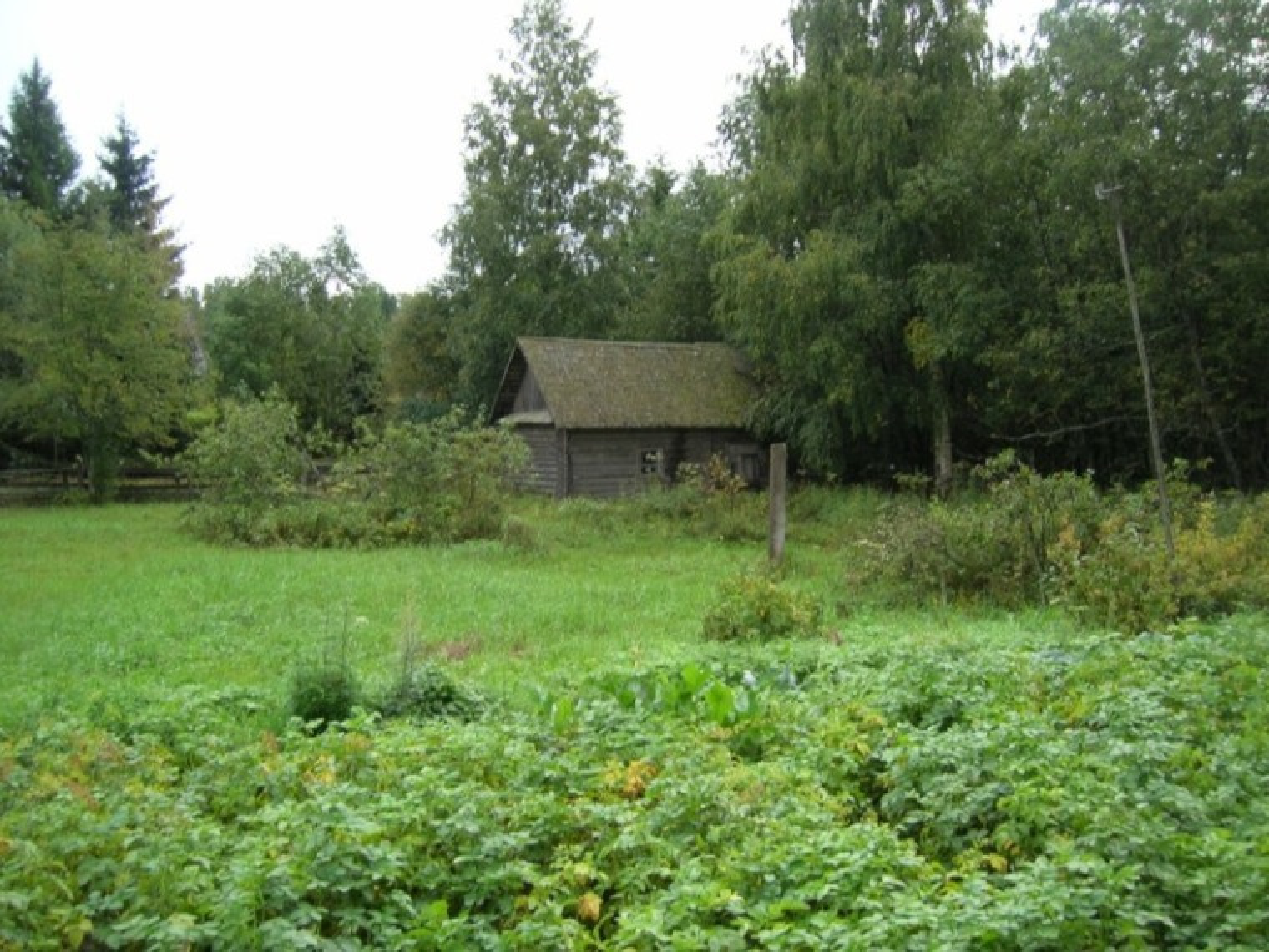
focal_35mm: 34
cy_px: 476
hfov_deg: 54.0
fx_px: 1246
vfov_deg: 41.8
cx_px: 634
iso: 50
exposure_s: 1/41
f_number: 2.9
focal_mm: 5.7
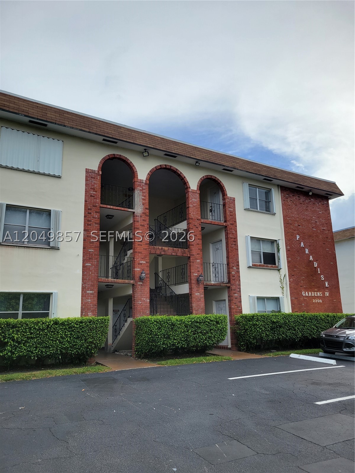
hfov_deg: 53.1
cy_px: 236
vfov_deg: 67.3
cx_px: 178
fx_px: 356
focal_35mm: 26
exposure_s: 1/1505
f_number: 1.8
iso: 40
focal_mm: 5.4
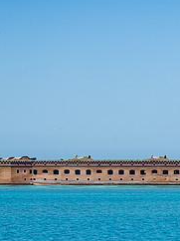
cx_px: 223
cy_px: 171
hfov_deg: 9.0
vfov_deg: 12.2
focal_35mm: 162
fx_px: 1125
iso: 64
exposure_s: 1/160
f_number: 10
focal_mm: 70
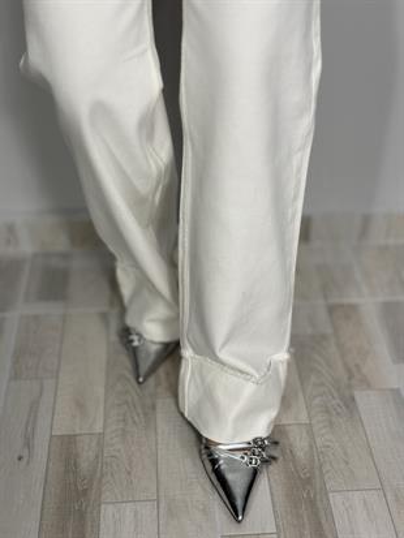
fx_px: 747
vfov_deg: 39.6
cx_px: 202
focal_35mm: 48
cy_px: 269
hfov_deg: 30.3
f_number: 1.78
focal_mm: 6.86
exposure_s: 1/100
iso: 64
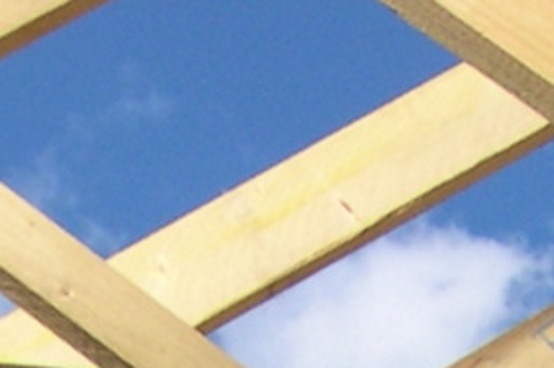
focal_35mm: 313
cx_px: 369
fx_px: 4814
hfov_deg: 6.6
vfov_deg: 4.0
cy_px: 1611
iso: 100
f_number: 7.6
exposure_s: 1/160
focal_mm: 8
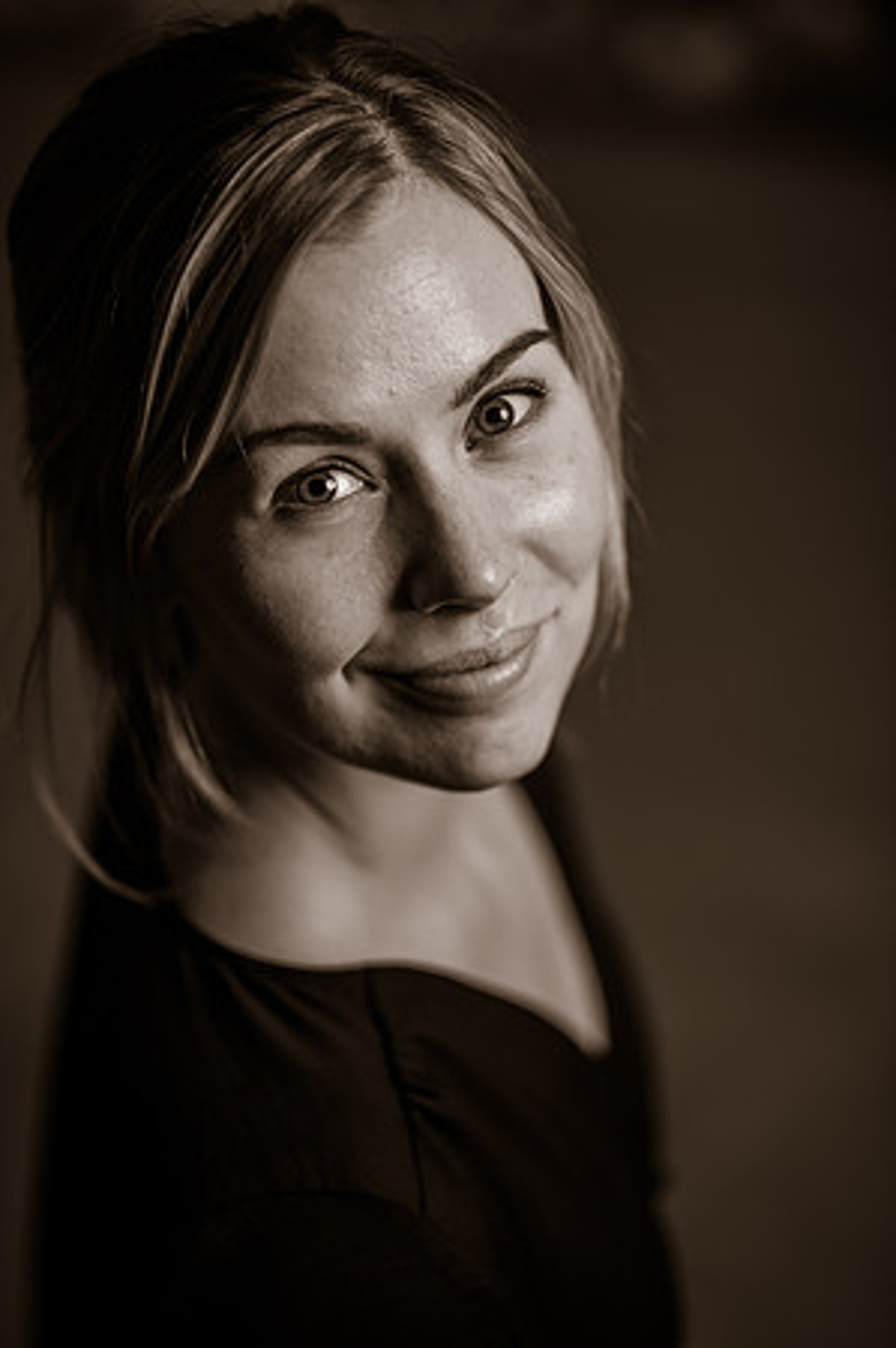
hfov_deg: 13.0
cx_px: 448
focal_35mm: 105
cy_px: 674
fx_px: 3929
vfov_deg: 19.5
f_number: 2
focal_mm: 105
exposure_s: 1/250
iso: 100
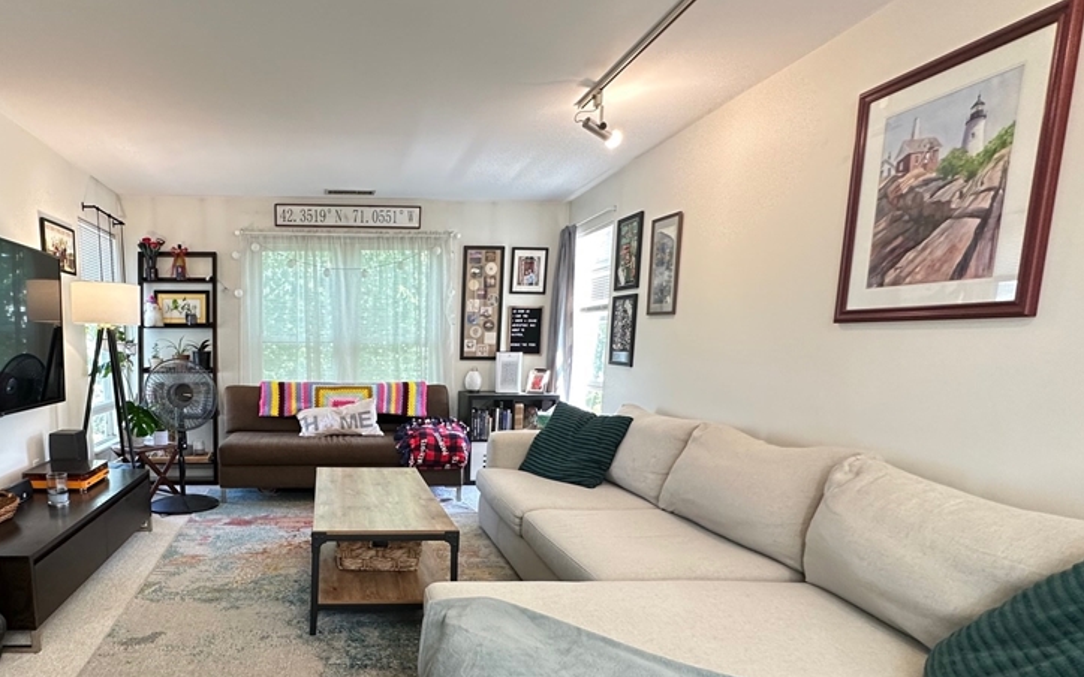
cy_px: 440
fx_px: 620
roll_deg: -0.5
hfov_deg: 79.3
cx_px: 353
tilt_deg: -9.4
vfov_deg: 56.2
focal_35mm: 21
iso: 200
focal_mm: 2.22
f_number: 2.2
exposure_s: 1/60
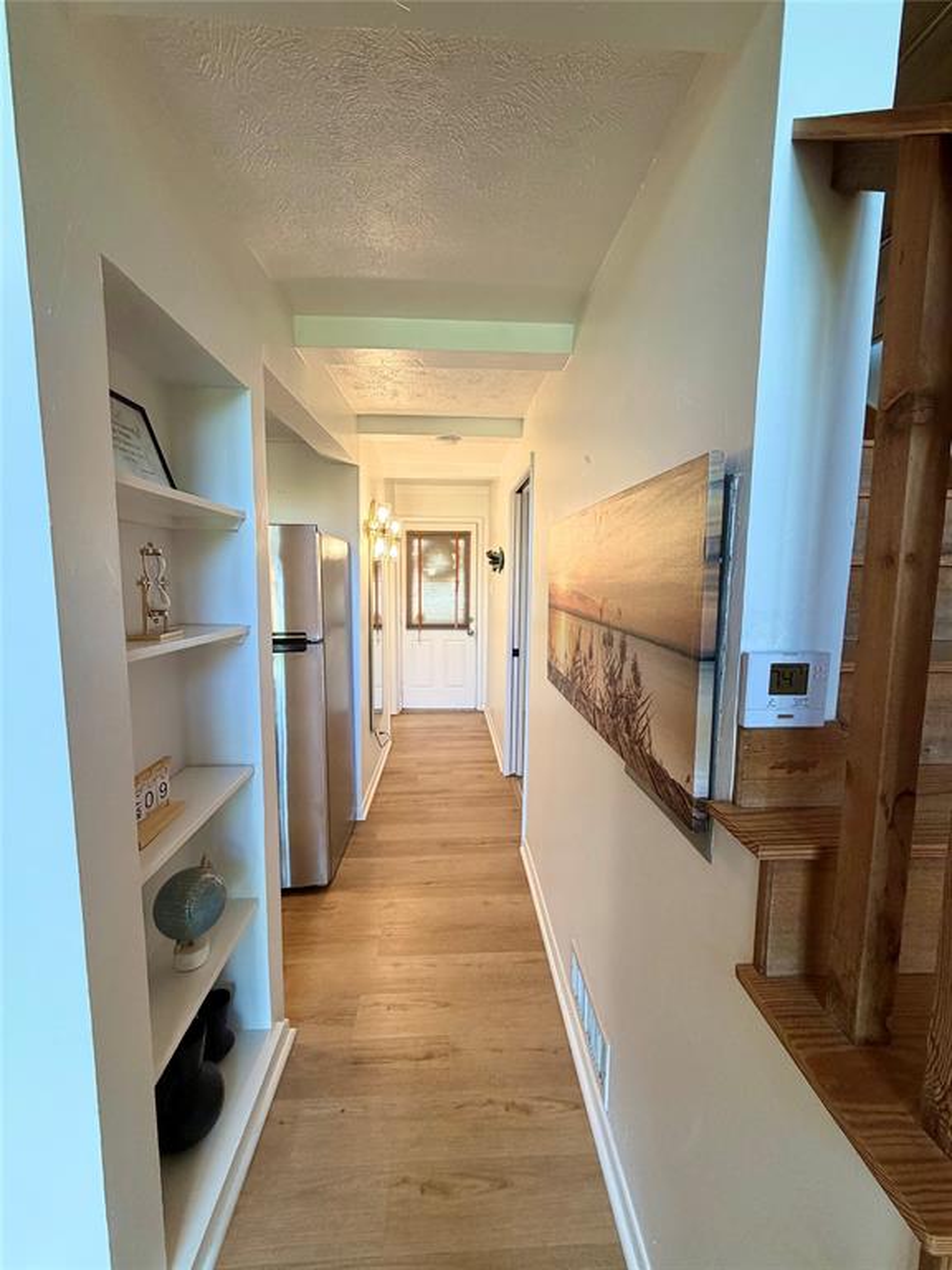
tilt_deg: -6.4
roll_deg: -0.3
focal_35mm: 14
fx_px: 513
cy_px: 635
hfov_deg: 85.7
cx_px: 476
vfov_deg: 102.1
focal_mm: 2.22
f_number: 2.2
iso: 200
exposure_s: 1/120
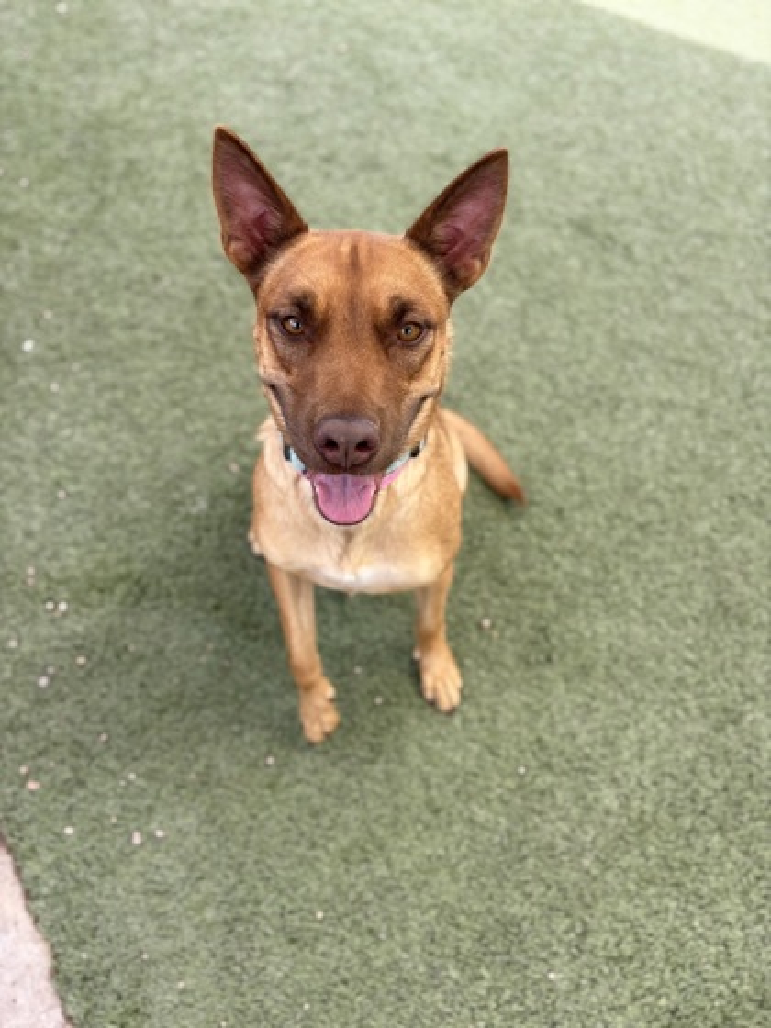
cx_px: 386
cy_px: 514
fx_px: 772
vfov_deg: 67.3
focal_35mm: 26
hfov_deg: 53.1
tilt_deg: -53.3
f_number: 1.6
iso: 50
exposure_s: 1/641
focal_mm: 5.96
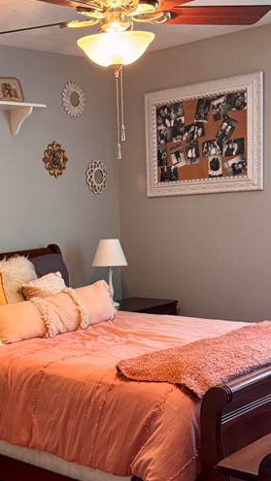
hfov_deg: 21.7
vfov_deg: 38.0
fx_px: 690
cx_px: 28
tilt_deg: -9.7
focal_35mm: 54
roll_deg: +2.7
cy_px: 331
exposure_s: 1/60
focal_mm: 6.76
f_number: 1.78
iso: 500
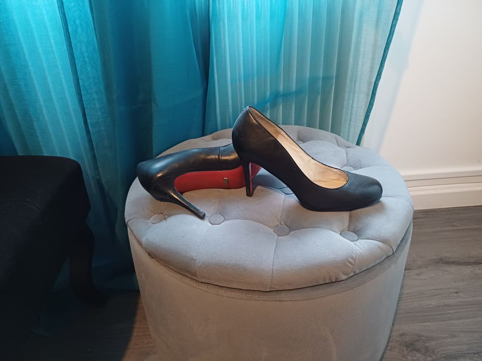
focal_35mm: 25
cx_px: 241
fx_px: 348
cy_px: 180
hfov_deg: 69.4
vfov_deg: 54.9
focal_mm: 4.65
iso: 640
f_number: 1.8
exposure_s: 1/20
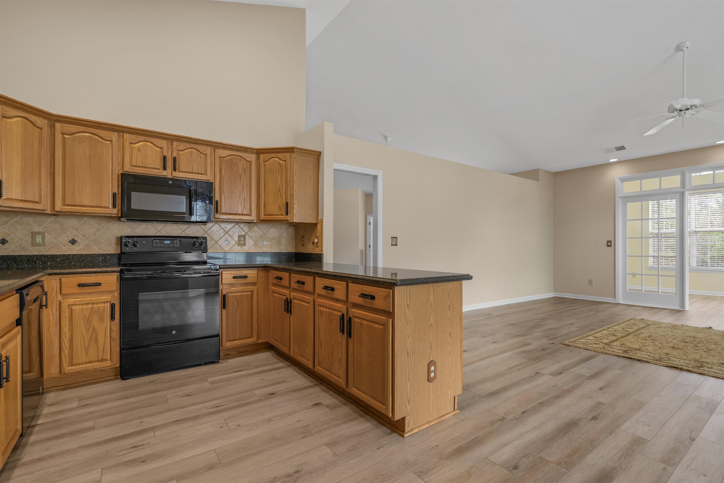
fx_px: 322
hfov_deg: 96.7
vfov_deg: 73.7
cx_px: 362
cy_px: 242
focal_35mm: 16
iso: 1000
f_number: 8
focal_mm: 16
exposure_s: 1/15
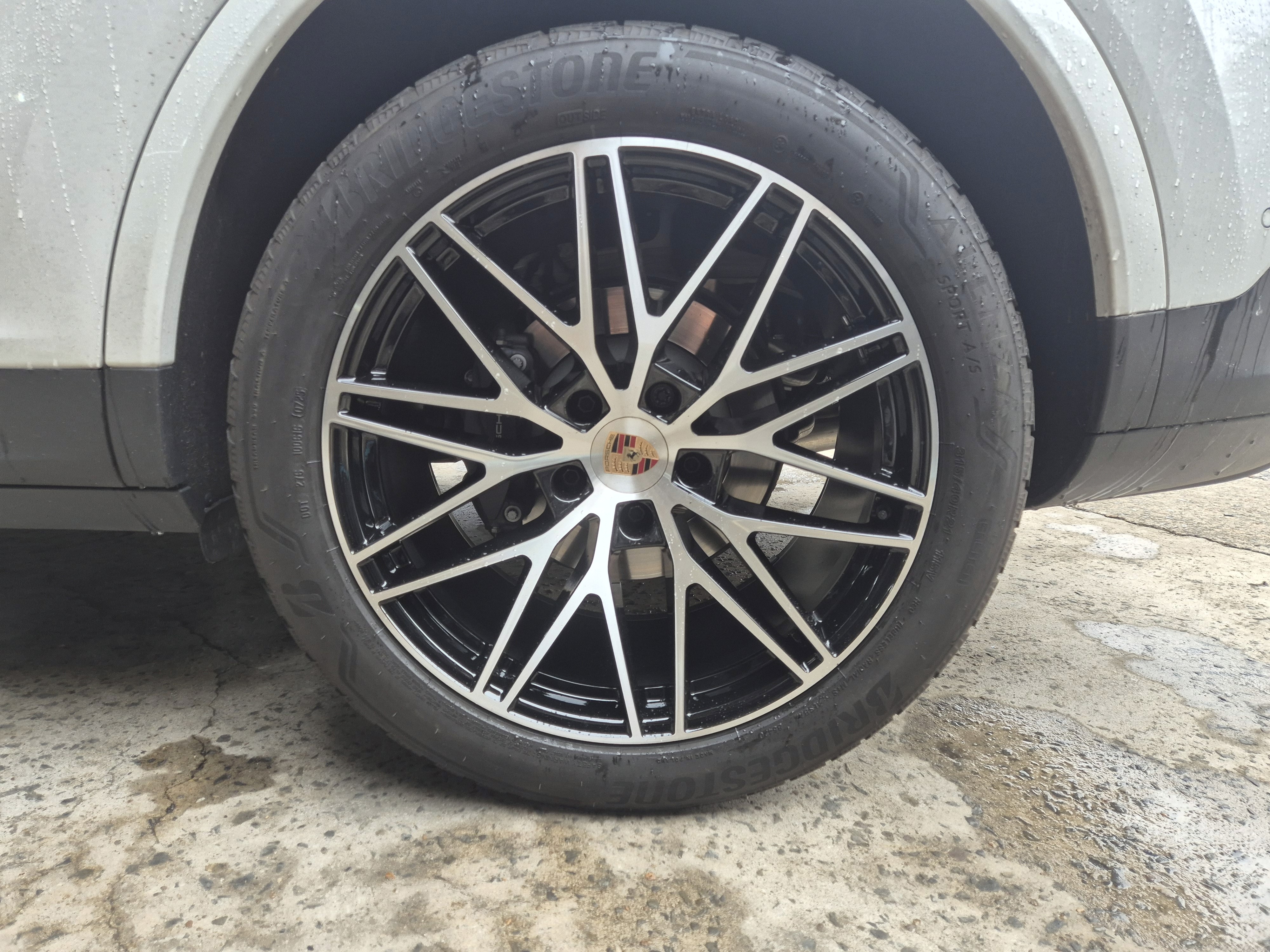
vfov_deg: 58.9
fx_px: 844
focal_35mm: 23
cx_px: 635
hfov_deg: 73.9
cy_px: 476
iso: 100
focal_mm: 5.4
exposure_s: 1/180
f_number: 1.8
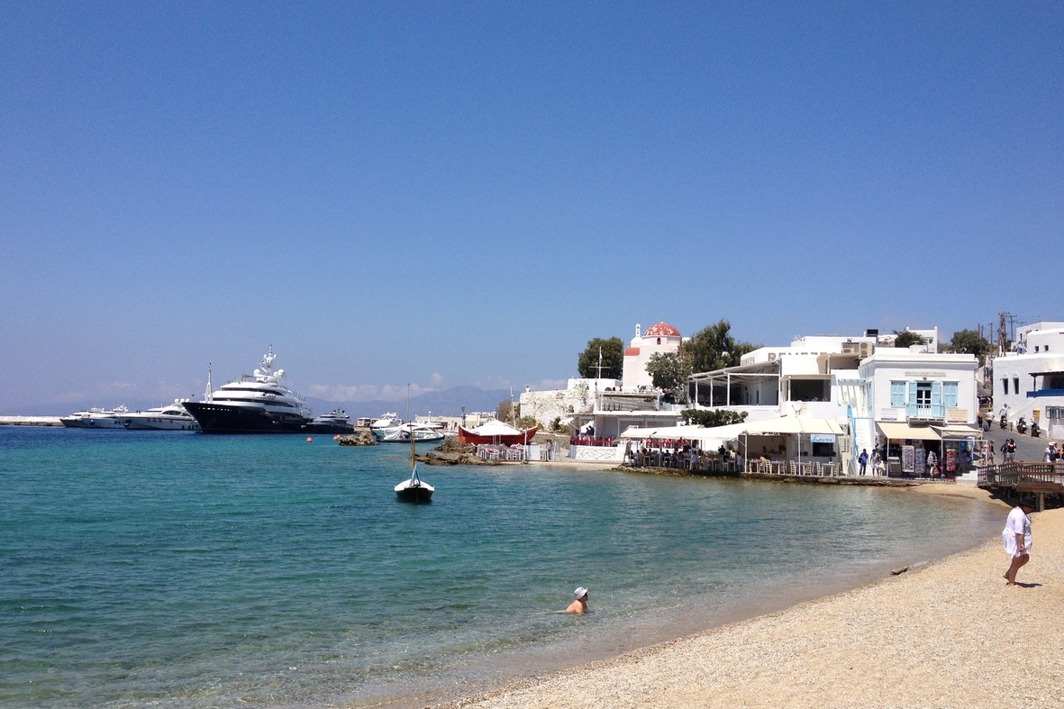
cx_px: 535
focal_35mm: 37
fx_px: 1093
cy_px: 391
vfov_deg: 35.9
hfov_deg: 51.9
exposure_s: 1/2632
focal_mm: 4.28
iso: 50
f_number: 2.4
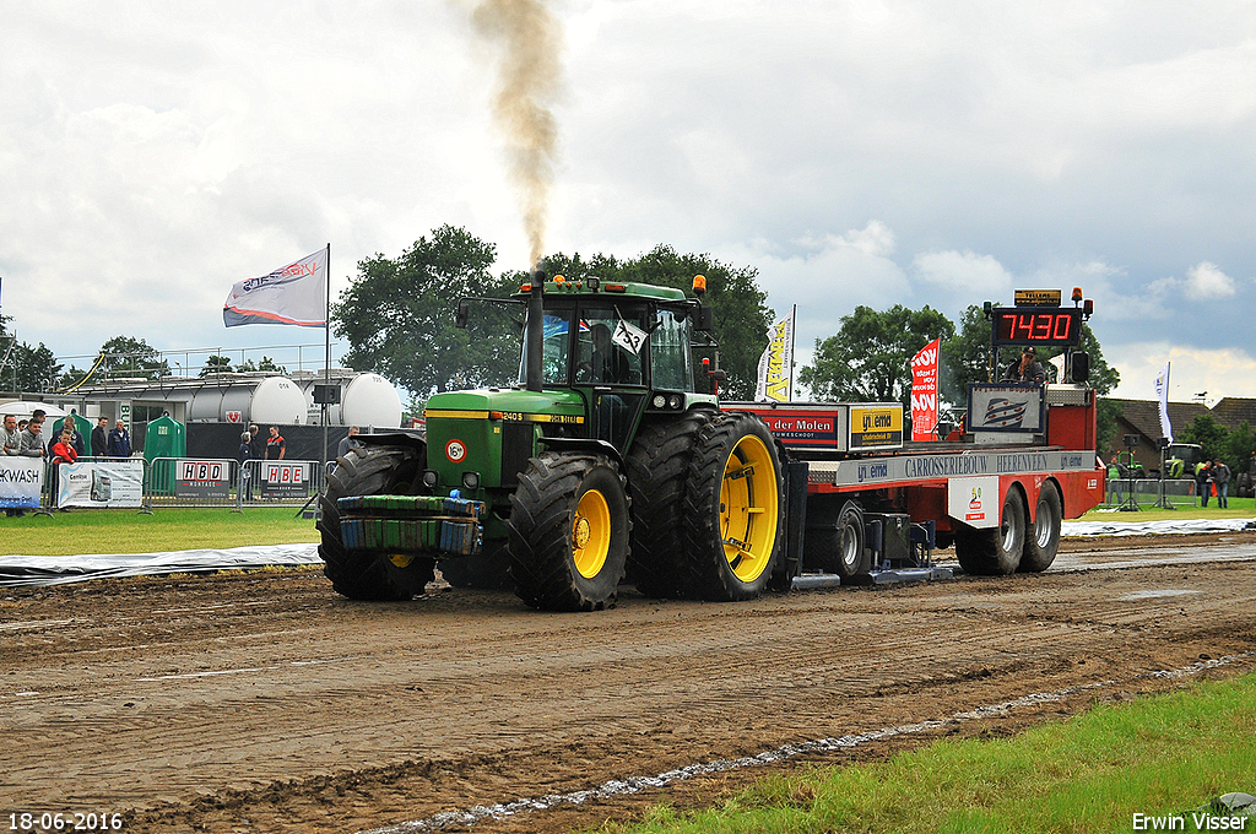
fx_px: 2718
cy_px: 417
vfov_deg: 17.4
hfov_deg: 26.0
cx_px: 628
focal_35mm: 78
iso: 500
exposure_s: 1/2500
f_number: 5.3
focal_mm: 52
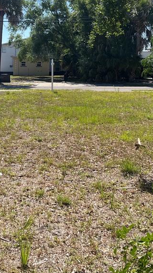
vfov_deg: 40.1
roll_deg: +0.2
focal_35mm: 51
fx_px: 368
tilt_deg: -3.5
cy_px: 93
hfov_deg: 23.5
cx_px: 65
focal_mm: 5.7
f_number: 1.5
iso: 50
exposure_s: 1/4115
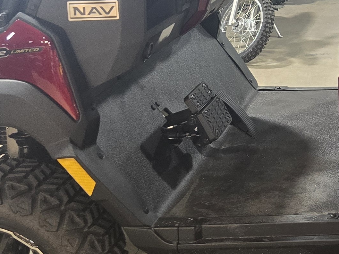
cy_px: -9
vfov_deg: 16.6
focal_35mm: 87
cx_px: 492
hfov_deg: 19.8
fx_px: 852
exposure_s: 1/120
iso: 200
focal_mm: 6.3
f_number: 1.7
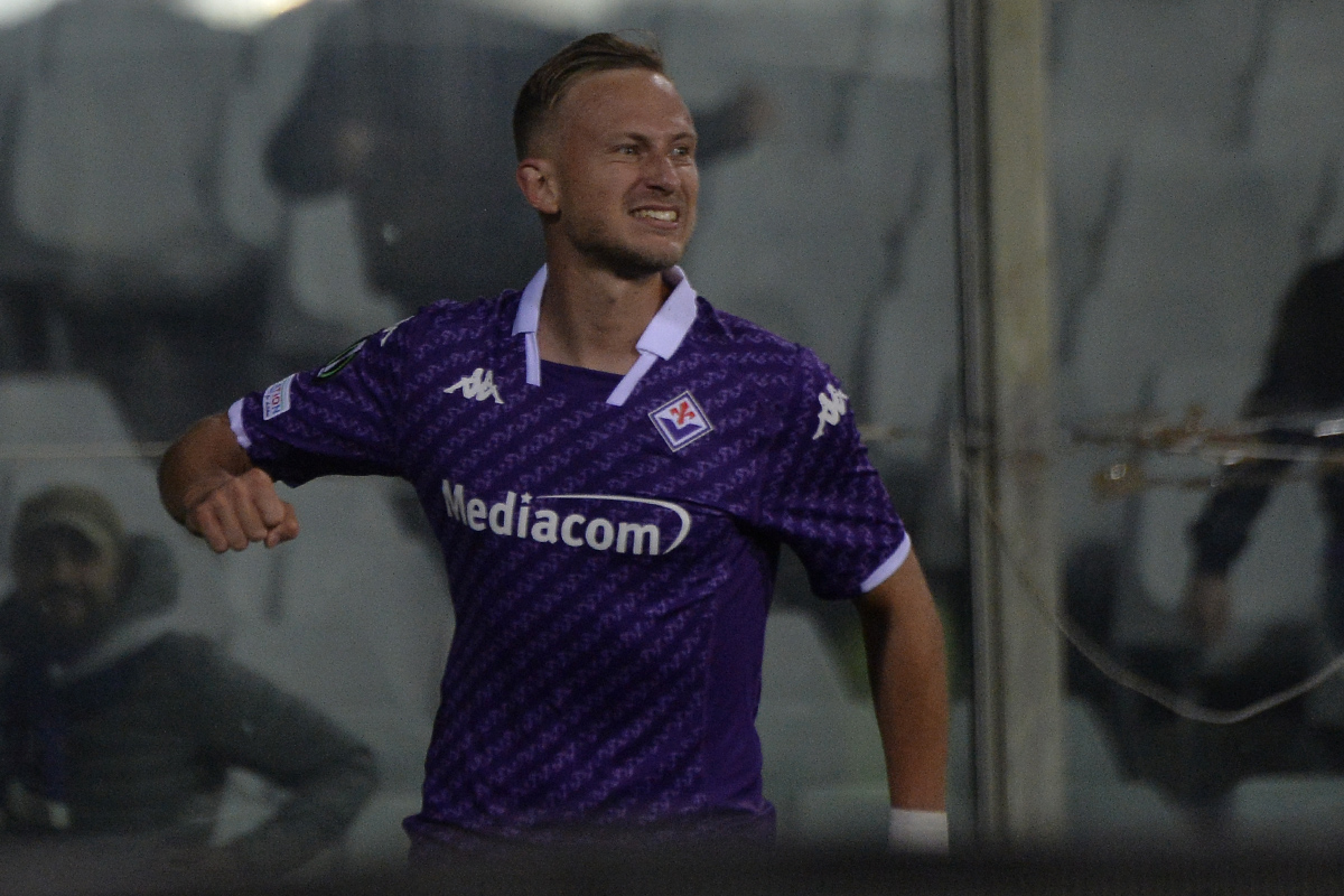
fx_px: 14932
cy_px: 448
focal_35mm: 400
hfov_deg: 5.2
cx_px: 672
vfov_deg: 3.4
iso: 2500
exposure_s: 1/800
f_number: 5.6
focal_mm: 400
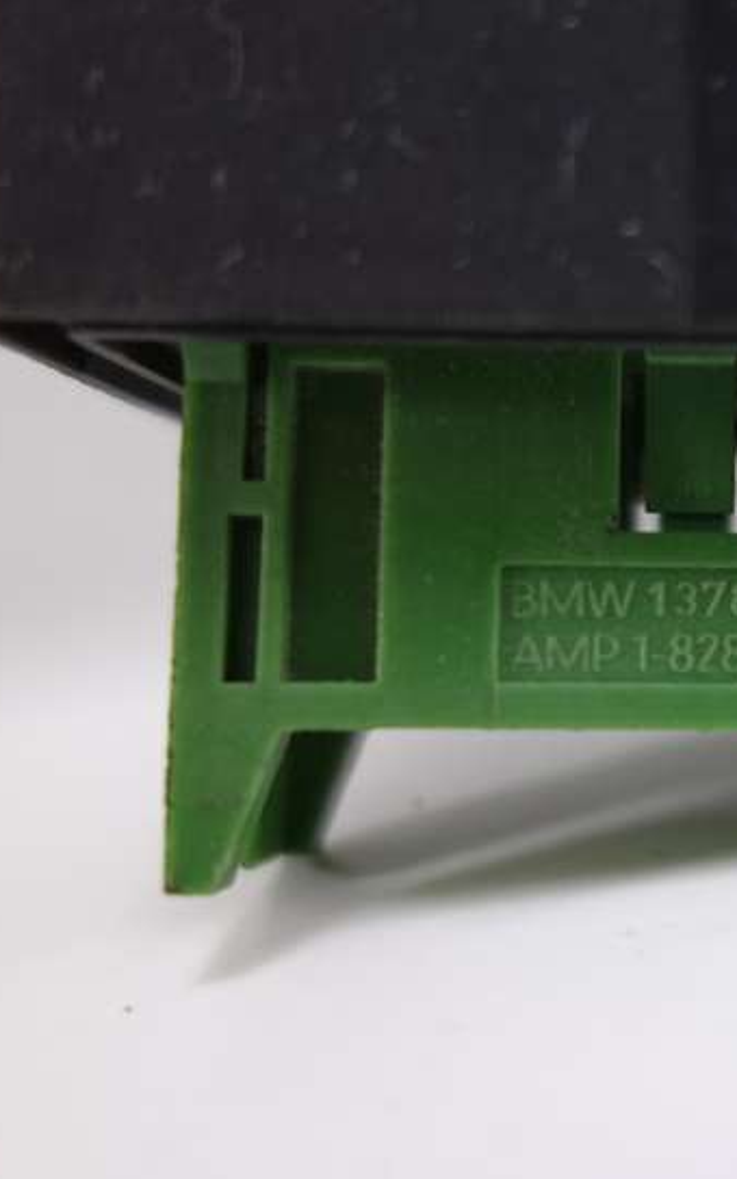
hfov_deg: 27.6
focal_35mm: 43
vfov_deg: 46.2
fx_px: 1382
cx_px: 787
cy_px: 588
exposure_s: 1/100
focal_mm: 10.4
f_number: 2
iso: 125
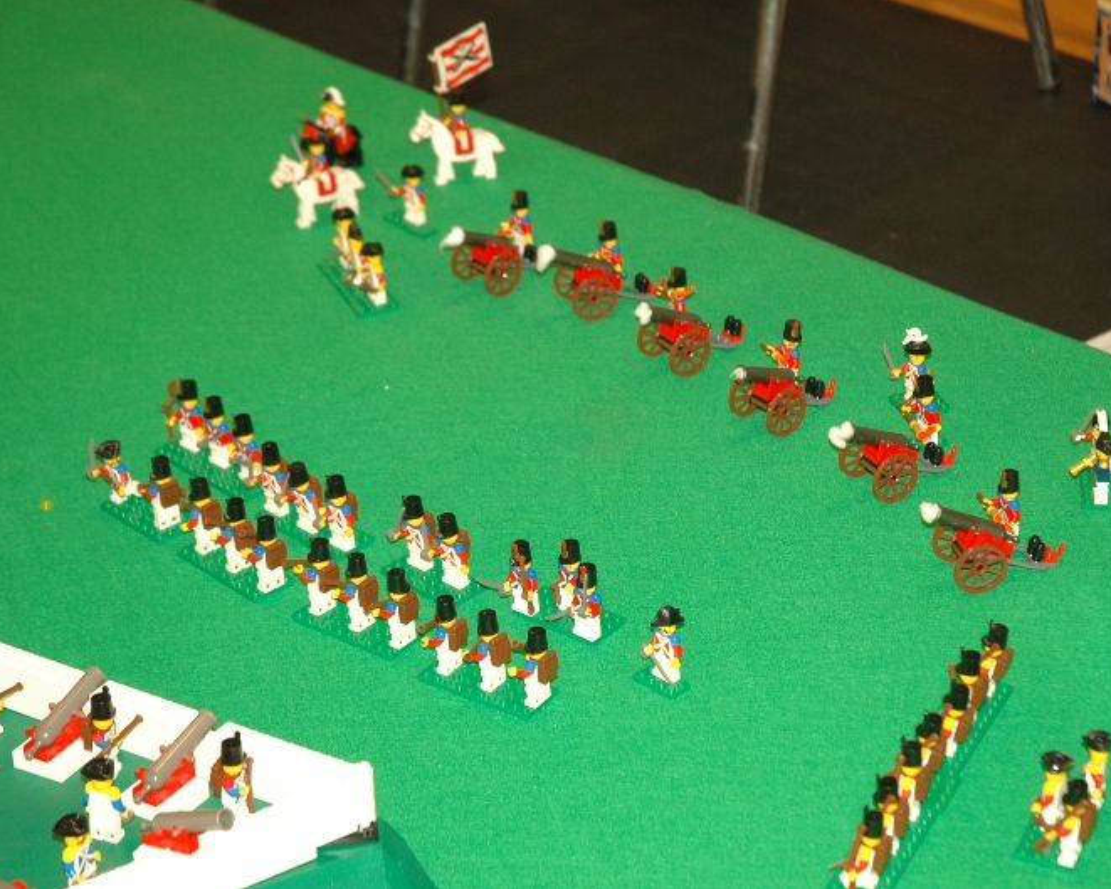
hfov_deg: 20.5
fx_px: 3077
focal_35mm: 94
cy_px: 444
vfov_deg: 16.4
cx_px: 645
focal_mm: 55
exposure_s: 1/60
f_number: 4.5
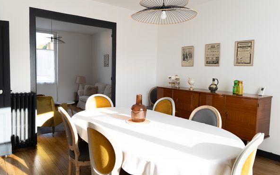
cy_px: 86
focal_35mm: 28
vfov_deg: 45.1
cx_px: 138
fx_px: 211
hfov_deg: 67.2
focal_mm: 26.6
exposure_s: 1/100
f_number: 3.5
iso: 160
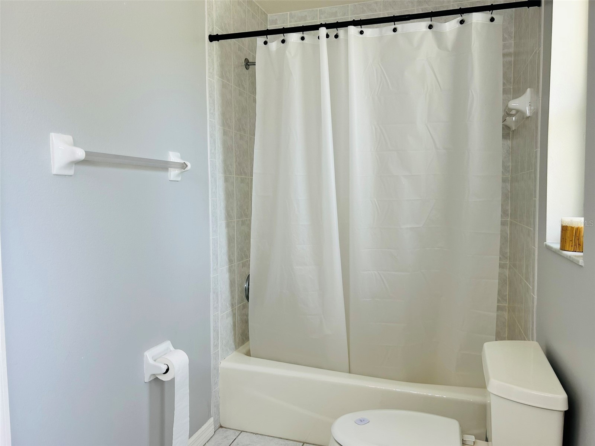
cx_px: 298
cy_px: 223
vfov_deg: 53.1
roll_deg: +0.7
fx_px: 447
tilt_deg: -3.1
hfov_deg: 67.3
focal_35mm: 26
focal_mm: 5.7
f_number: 1.5
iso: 50
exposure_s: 1/120
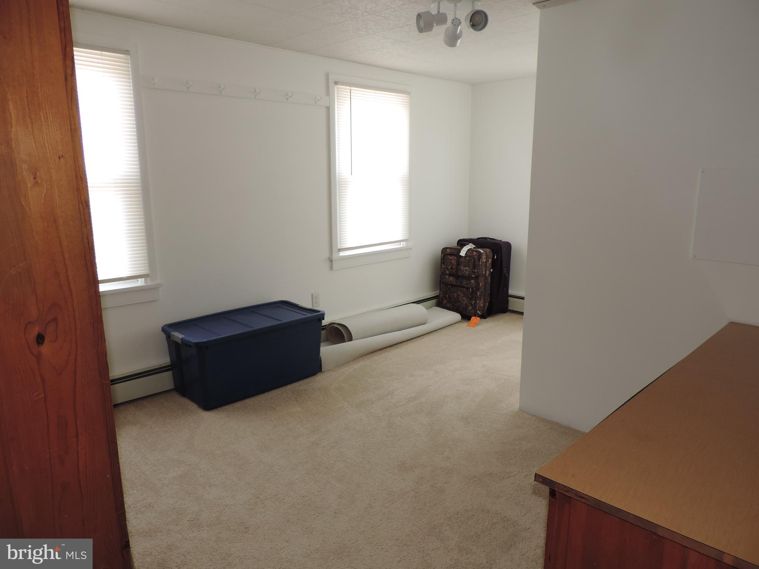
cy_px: 284
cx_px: 380
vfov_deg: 56.8
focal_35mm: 24
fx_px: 526
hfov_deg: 71.6
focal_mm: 4.3
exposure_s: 1/40
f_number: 3
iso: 80
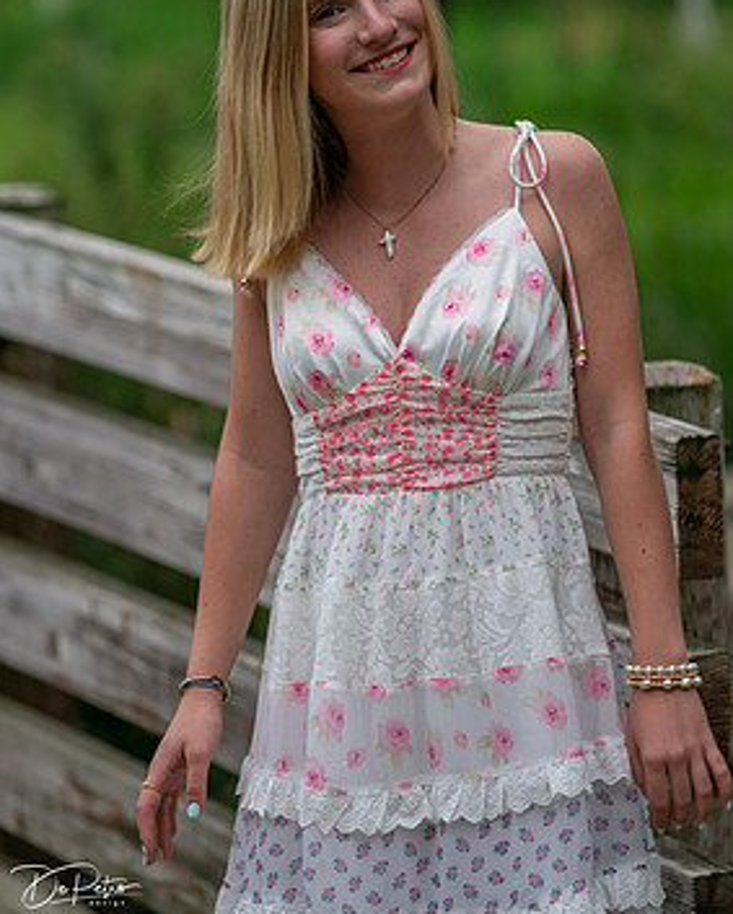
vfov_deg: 9.3
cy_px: 360
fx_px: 5633
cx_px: 386
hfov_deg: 7.4
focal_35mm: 208
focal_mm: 174
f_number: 4
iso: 160
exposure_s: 1/200
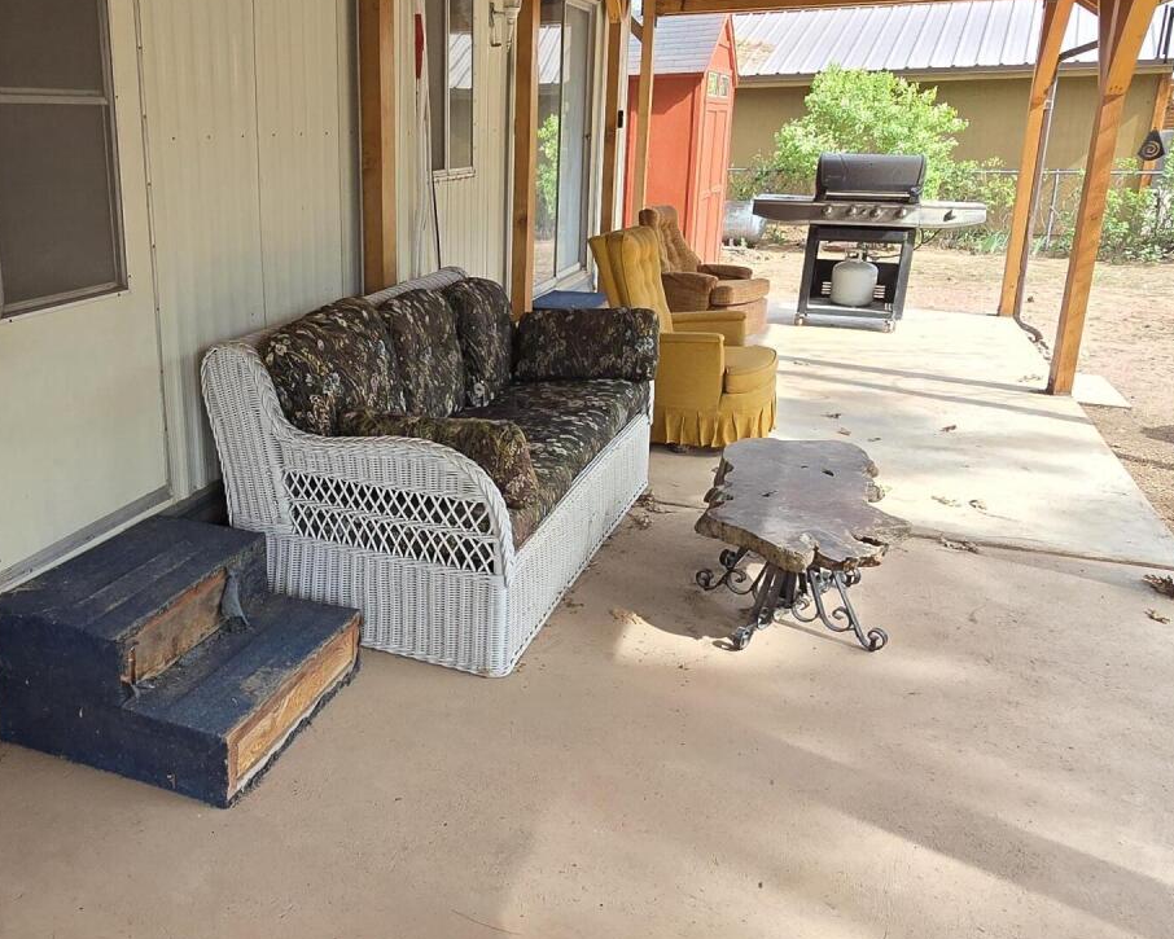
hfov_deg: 59.9
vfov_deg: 51.5
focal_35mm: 28
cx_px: 341
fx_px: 973
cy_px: 427
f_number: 2.2
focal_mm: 2.2
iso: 50
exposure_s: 1/323
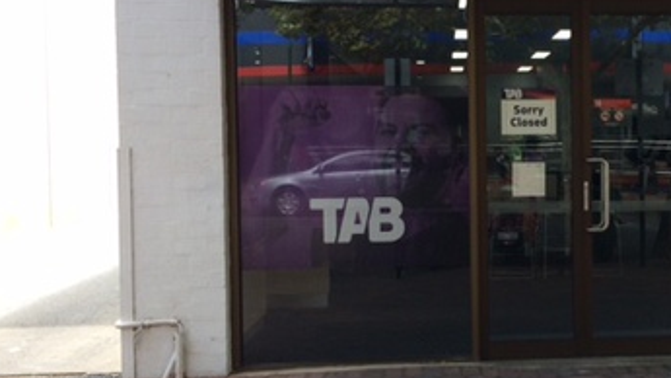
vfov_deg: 21.8
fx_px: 978
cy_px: 171
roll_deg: +1.3
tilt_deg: -3.0
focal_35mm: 55
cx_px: 547
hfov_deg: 36.4
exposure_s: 1/178
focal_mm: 4.15
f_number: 2.2
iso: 32
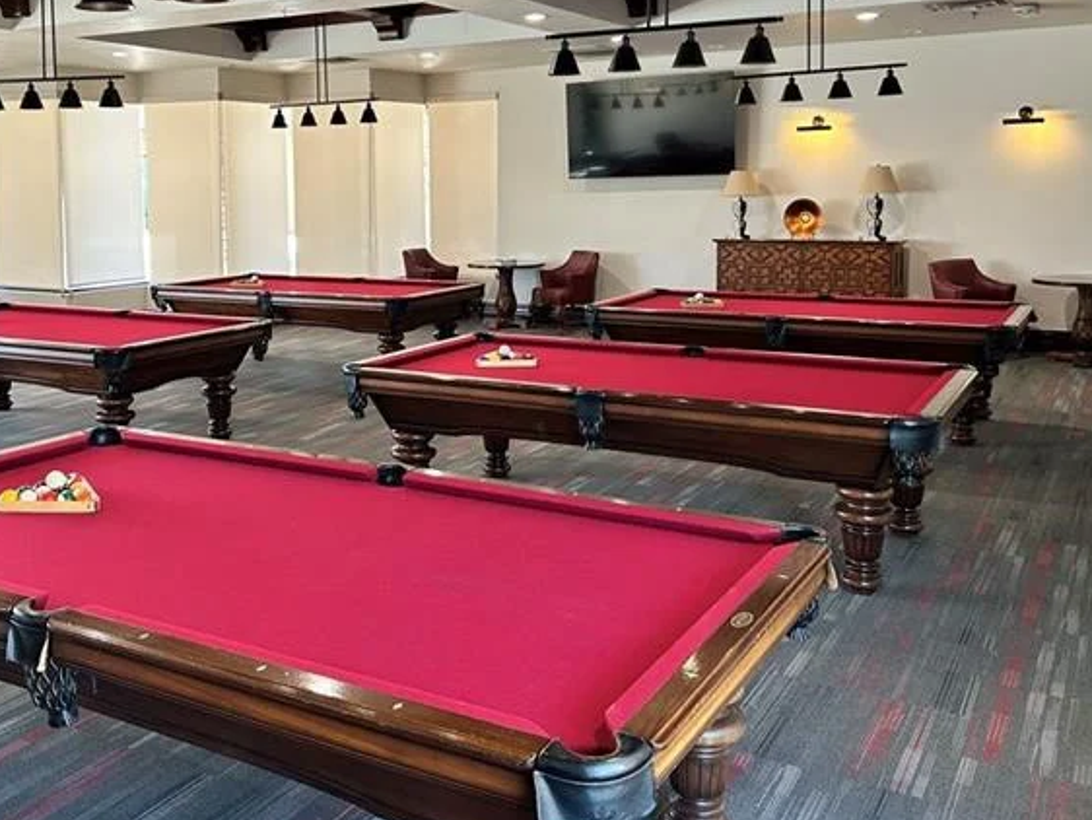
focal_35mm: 37
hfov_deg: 49.7
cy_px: 276
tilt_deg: -3.4
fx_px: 1168
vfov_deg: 38.3
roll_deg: +1.4
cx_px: 424
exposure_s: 1/60
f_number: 1.5
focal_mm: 5.7
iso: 80
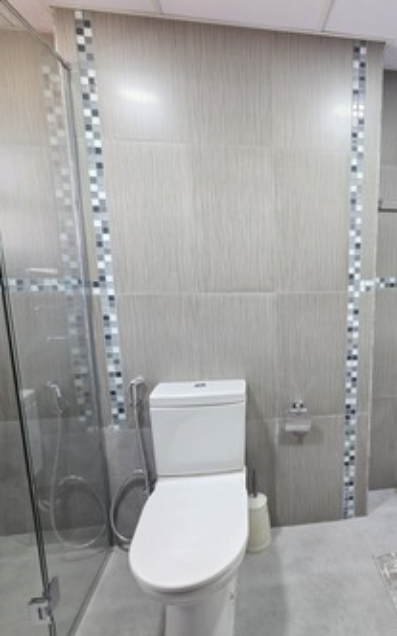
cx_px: 312
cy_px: 323
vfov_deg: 88.0
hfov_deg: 57.9
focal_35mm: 19
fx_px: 329
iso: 200
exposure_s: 1/50
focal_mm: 2.2
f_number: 1.9
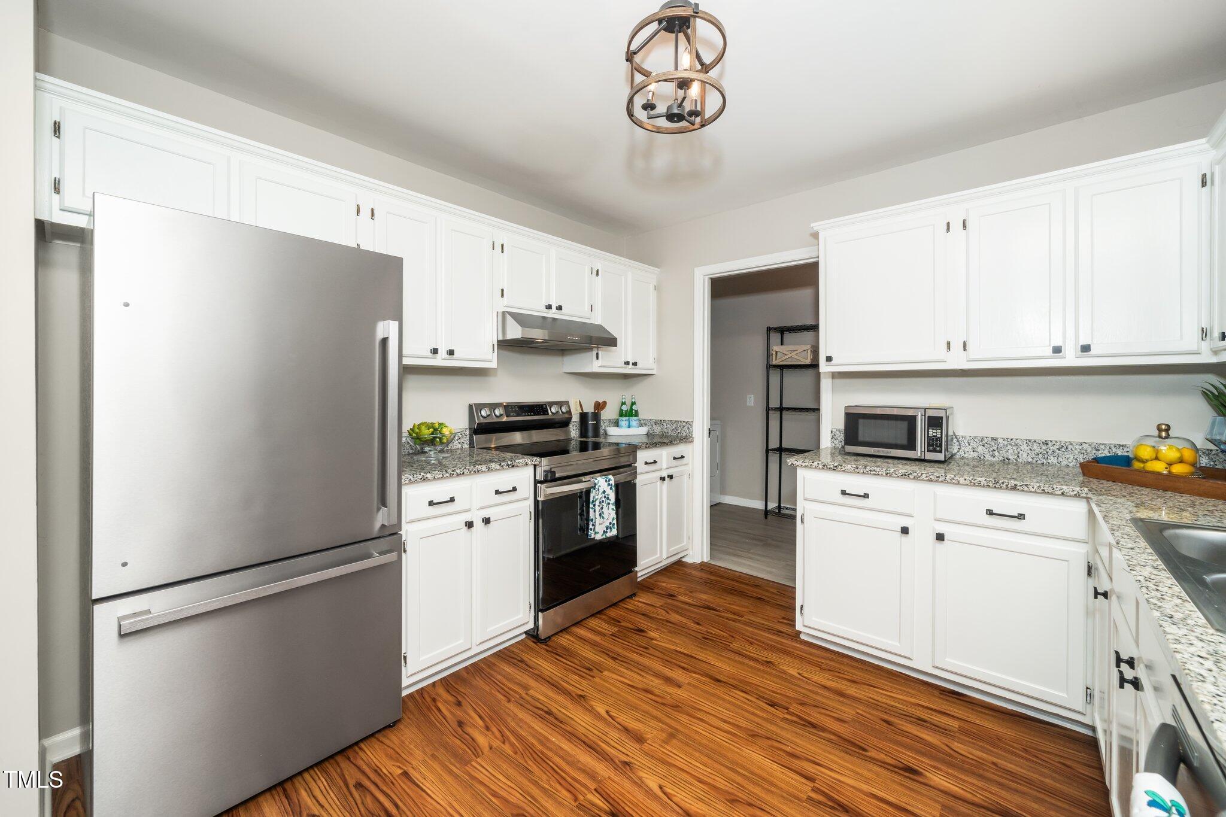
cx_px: 613
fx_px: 477
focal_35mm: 14
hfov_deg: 104.3
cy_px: 408
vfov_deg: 81.2
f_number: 11
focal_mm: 14
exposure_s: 1/80
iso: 640
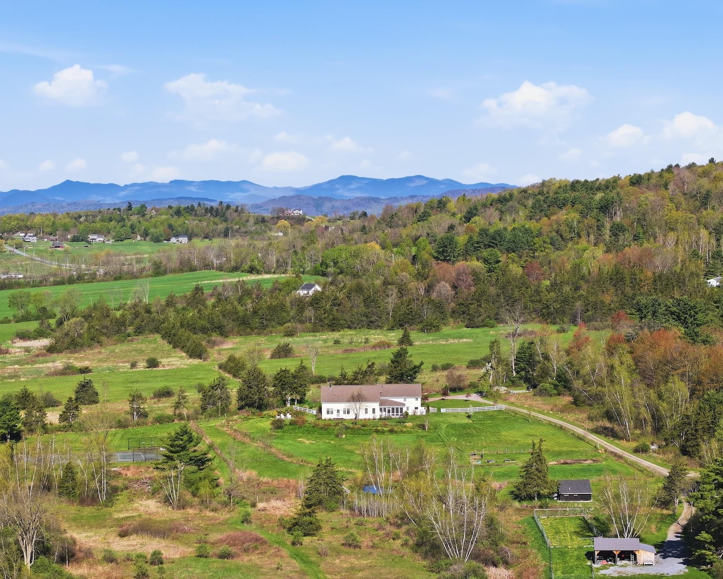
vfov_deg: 21.0
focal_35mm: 73
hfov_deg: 26.1
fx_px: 1562
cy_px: 290
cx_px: 368
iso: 100
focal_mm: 19.4
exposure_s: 1/100
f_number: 2.8
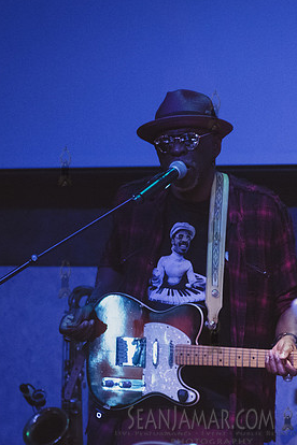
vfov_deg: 6.7
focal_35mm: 307
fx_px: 3799
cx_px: 159
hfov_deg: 4.5
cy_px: 200
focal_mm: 185
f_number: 2.8
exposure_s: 1/320
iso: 5000
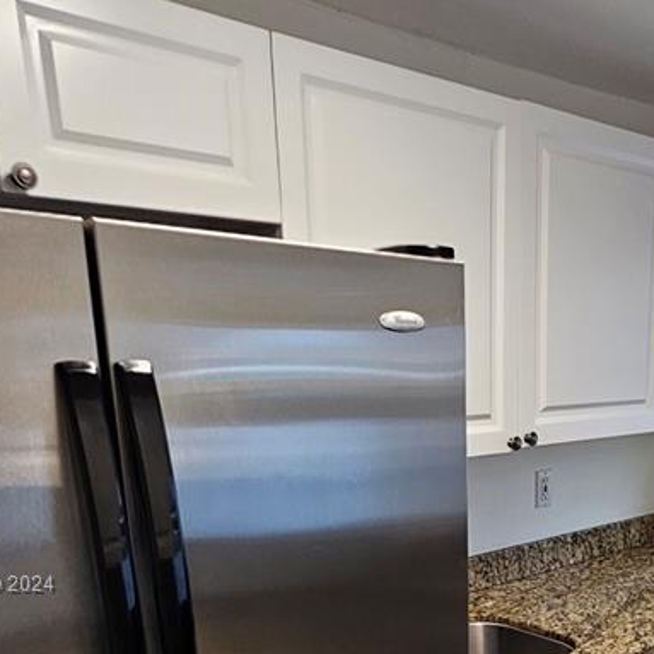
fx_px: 769
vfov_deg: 42.3
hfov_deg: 44.1
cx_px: 511
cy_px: 586
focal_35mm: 36
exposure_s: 1/60
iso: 160
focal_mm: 2.2
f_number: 2.2
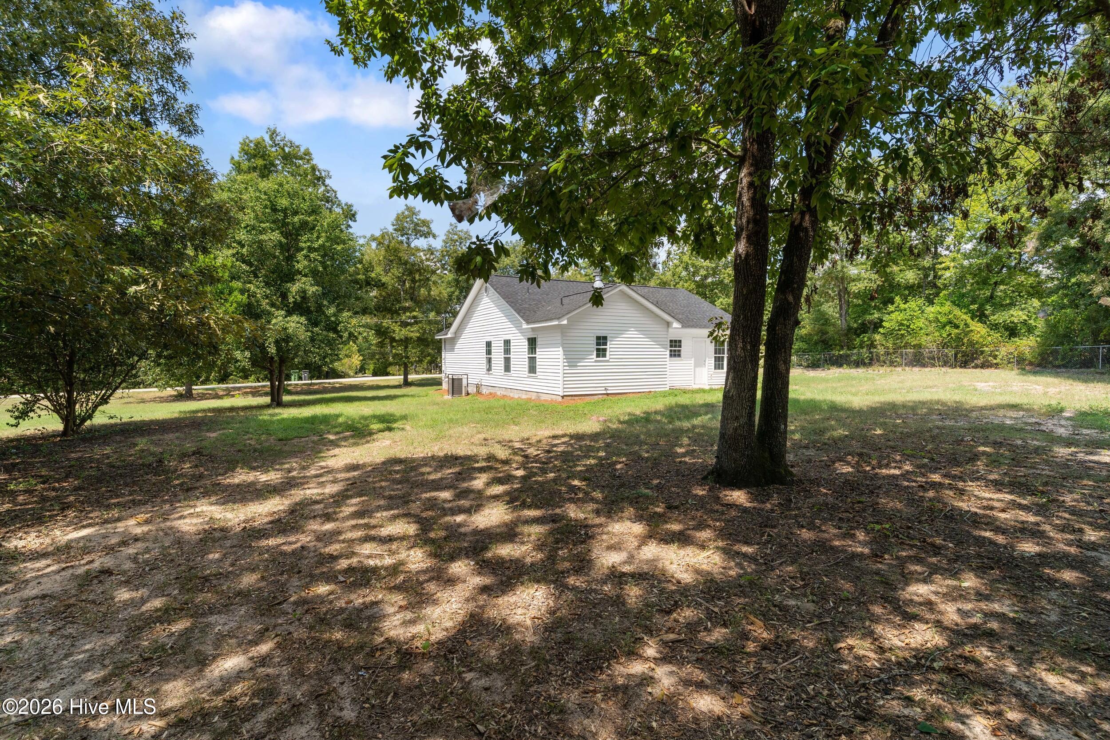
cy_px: 370
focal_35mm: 17
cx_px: 555
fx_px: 524
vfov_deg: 70.4
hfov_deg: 93.3
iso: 50
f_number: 8
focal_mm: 17
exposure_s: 1/80
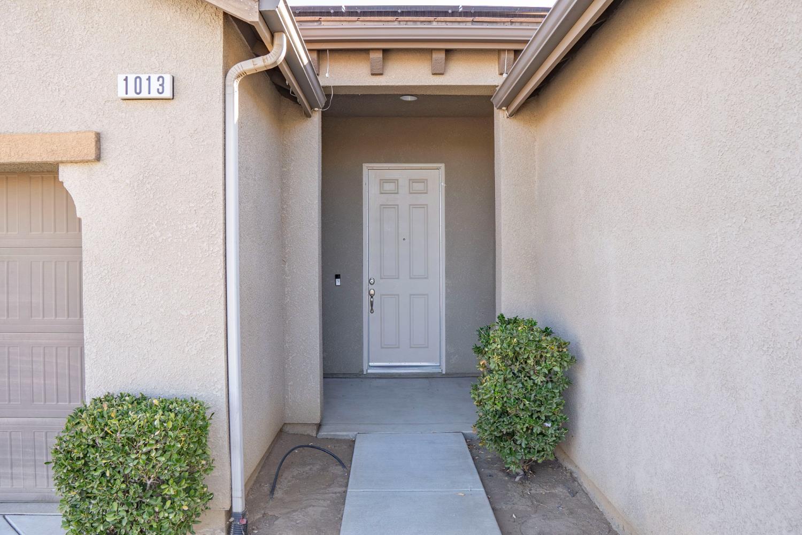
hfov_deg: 73.7
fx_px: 535
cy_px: 268
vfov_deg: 53.1
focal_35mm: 24
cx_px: 401
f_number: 4
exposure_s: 1/160
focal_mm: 16
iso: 160
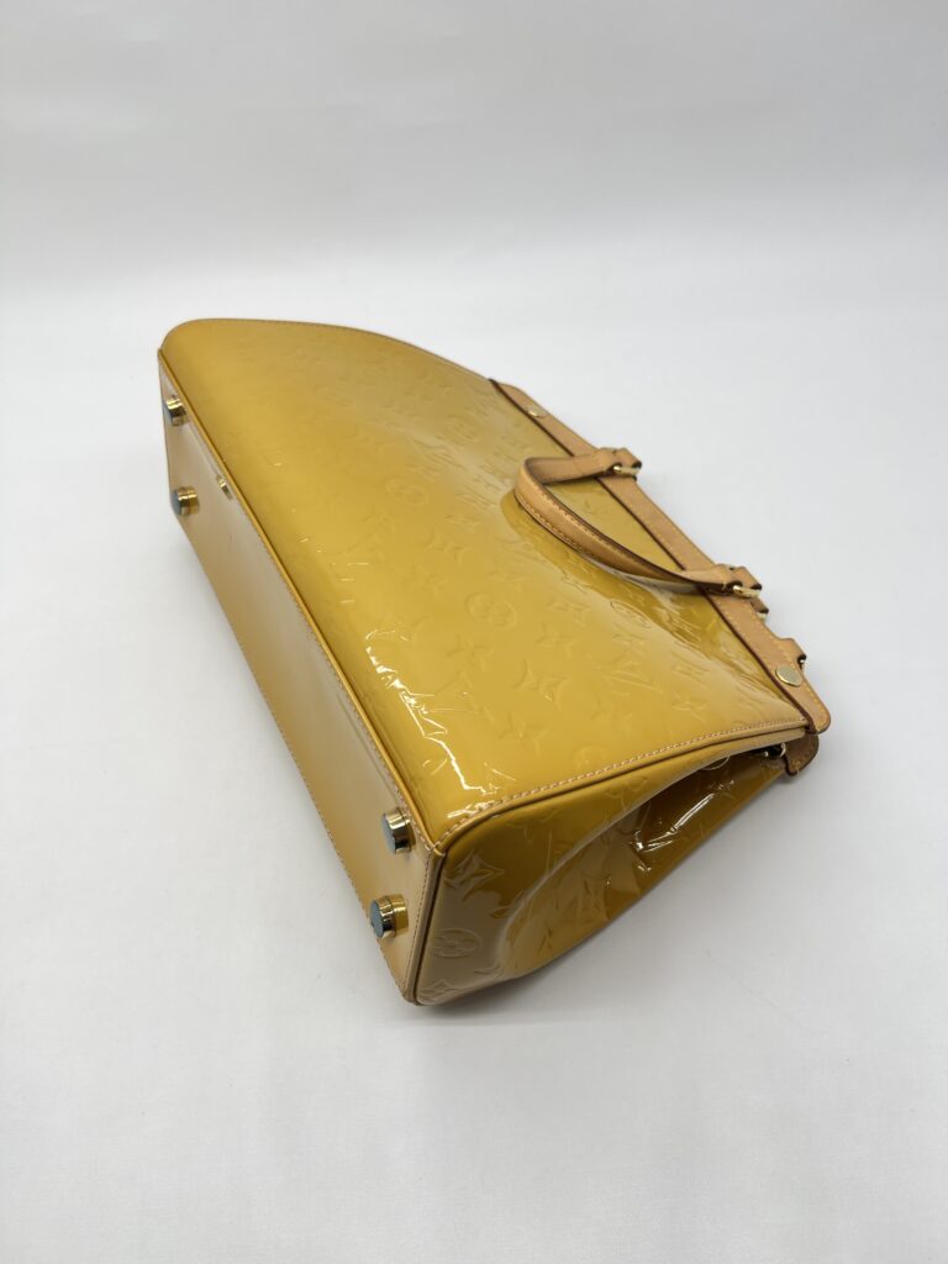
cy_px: 632
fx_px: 949
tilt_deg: -47.8
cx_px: 474
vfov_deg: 67.3
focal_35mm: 26
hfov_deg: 53.1
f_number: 1.5
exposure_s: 1/159
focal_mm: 5.7
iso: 40
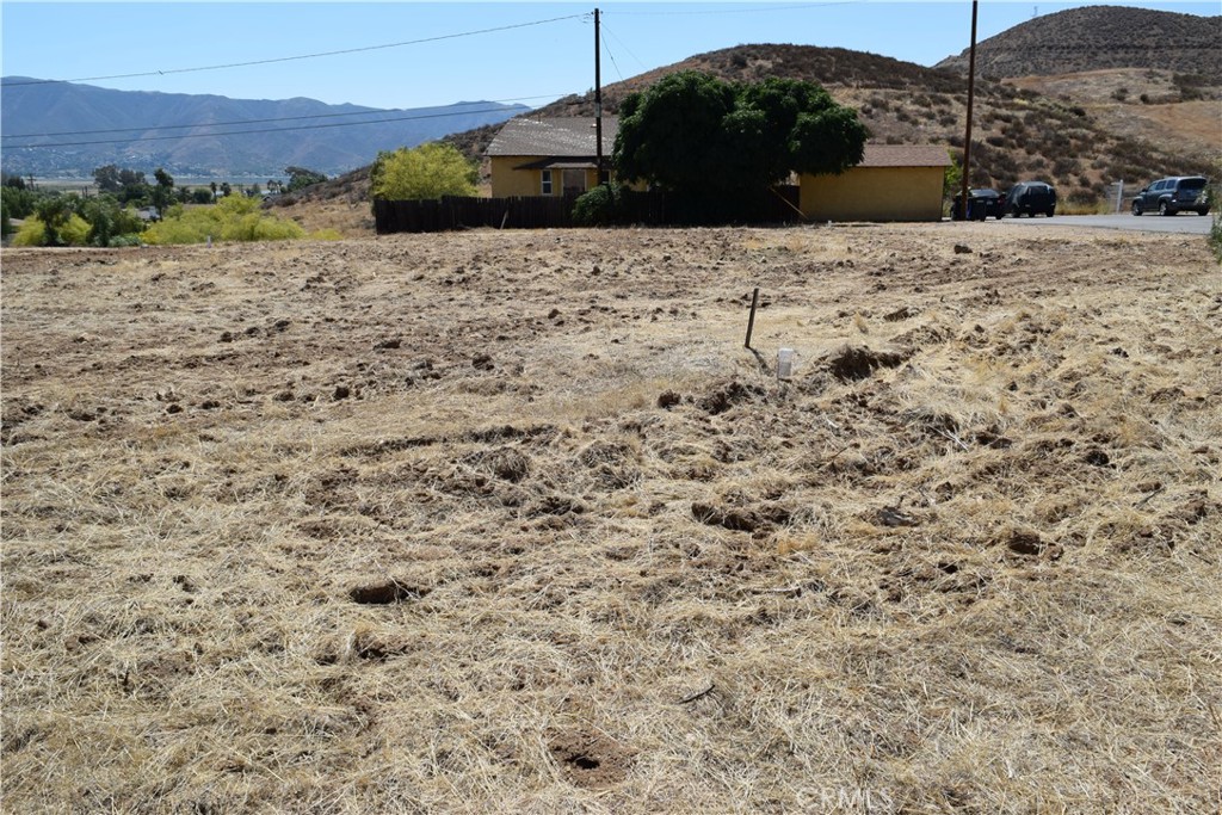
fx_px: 917
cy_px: 408
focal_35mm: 27
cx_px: 611
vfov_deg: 47.9
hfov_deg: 67.4
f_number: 10
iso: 200
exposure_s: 1/400
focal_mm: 18
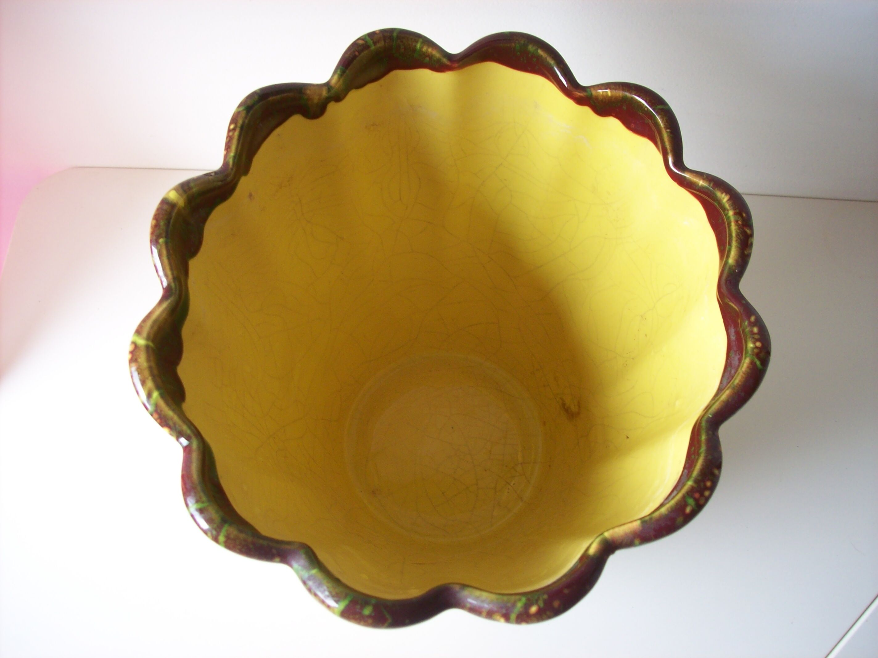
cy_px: 329
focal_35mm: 36
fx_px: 913
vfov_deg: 39.6
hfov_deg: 51.4
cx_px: 439
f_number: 2.7
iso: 80
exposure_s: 1/92.8
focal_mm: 6
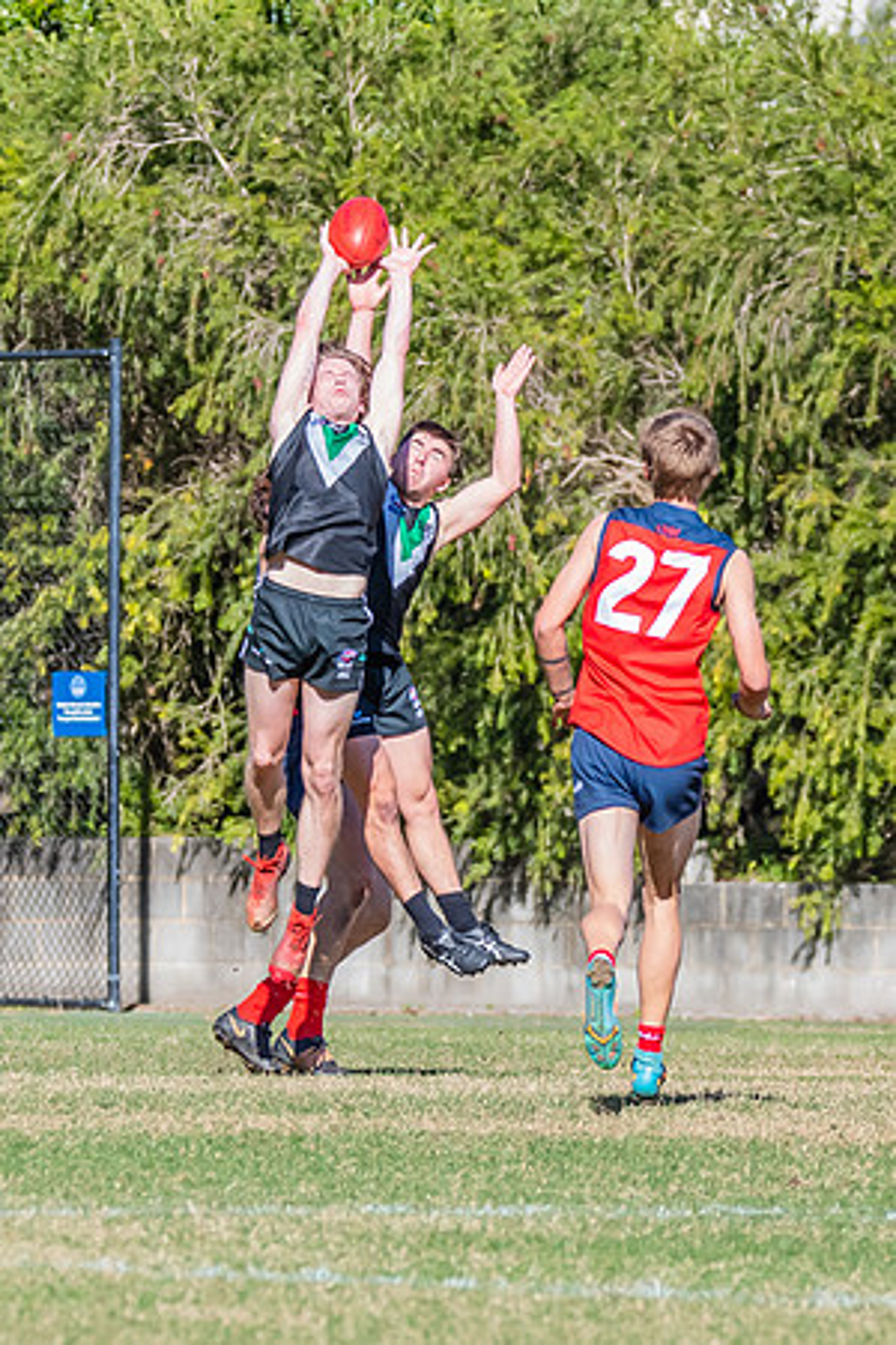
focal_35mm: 686
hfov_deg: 2.0
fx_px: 25619
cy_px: 687
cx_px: 333
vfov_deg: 3.0
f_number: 8
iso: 800
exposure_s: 1/1600
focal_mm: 260
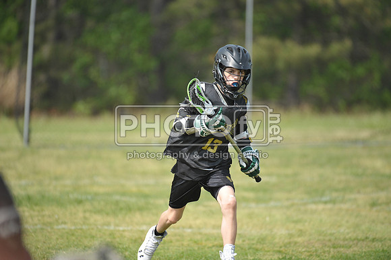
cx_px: 196
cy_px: 130
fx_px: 4342
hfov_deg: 5.2
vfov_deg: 3.4
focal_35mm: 400
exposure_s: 1/2000
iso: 640
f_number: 4
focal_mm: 400
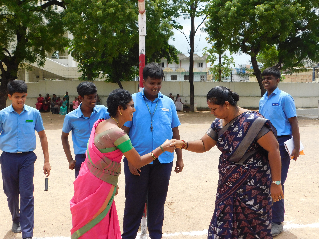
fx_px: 332
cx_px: 160
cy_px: 120
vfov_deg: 39.7
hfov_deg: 51.4
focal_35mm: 36
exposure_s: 1/1000
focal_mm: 6.3
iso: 125
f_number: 3.5
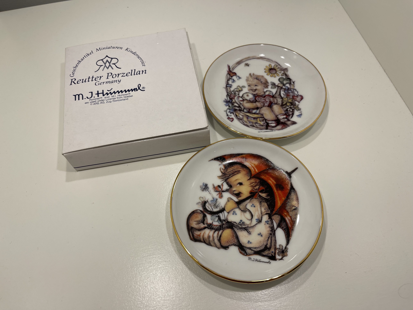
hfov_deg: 69.4
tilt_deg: -61.4
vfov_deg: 54.9
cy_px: 155
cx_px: 206
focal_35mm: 25
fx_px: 298
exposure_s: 1/155
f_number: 1.6
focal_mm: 5.1
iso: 32
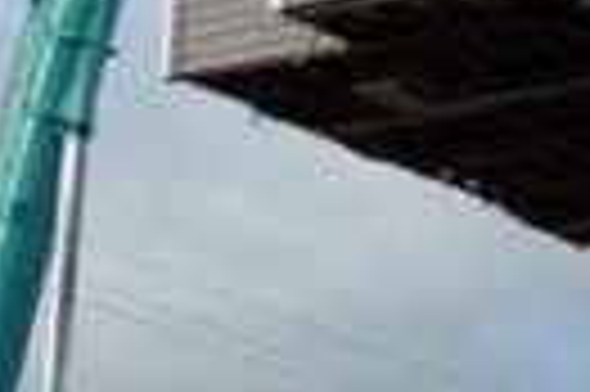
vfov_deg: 11.0
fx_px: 2030
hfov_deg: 16.5
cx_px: 387
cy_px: 279
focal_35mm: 124
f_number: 2.8
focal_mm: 8
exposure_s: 1/250
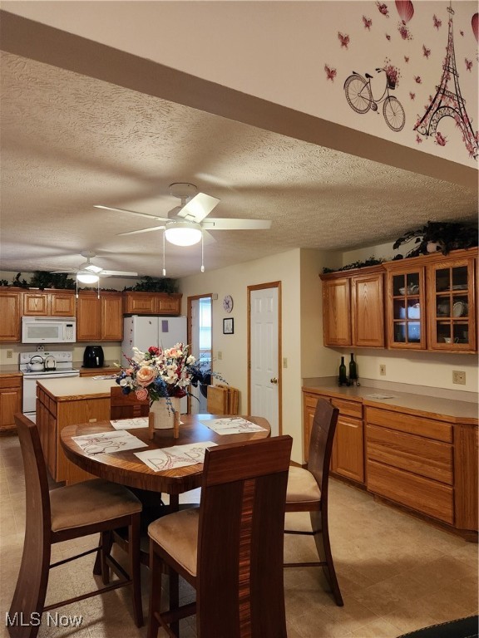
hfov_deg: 58.9
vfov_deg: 73.9
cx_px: 240
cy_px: 319
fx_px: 424
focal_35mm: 23
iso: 640
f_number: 1.8
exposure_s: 1/120
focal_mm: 5.4
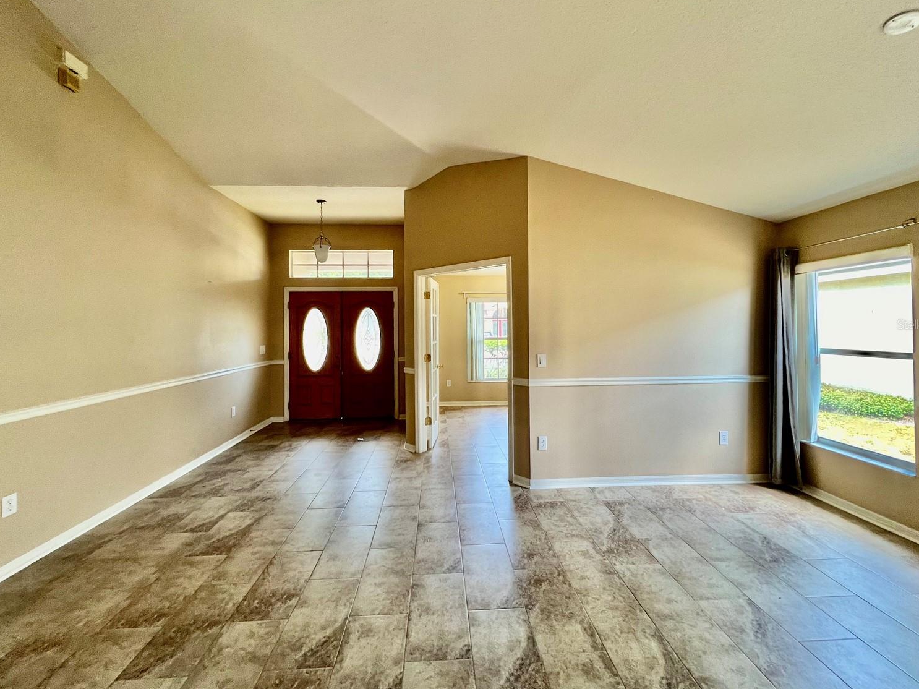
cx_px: 461
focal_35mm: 14
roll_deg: +0.7
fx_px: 372
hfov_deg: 102.1
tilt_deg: +0.1
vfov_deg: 85.6
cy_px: 324
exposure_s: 1/60
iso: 125
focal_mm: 1.57
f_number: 1.8
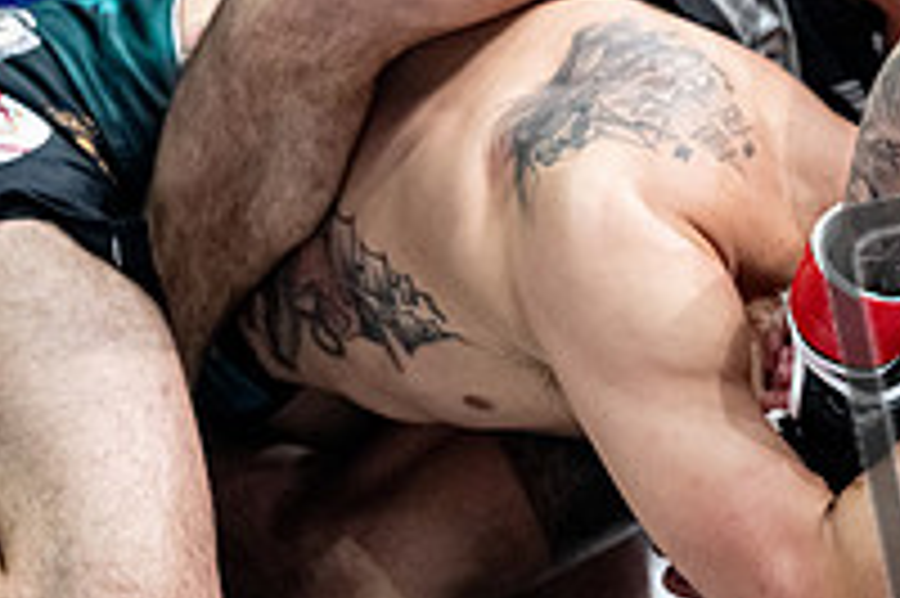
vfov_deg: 4.1
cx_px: 832
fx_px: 8418
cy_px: 281
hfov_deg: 6.1
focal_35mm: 337
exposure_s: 1/1250
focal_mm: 116
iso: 3200
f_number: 2
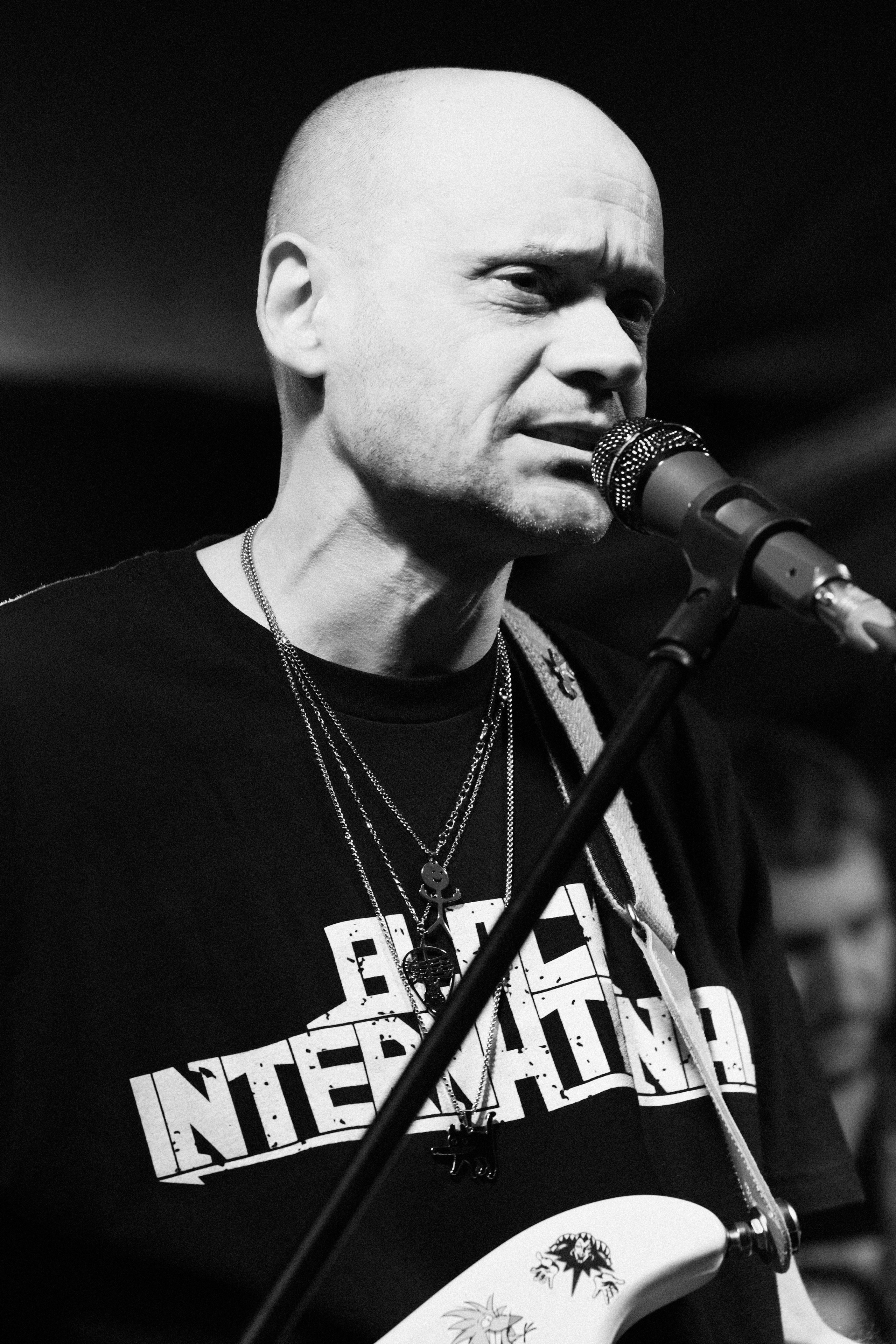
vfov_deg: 18.1
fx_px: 4218
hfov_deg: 12.1
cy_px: 672
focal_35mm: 113
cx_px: 448
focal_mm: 75
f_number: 2.5
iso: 640
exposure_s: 1/180
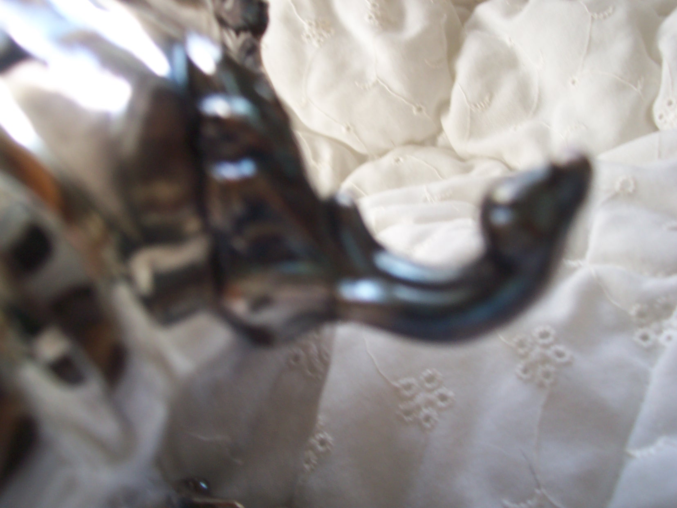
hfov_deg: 50.1
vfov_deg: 38.7
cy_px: 254
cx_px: 338
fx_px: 724
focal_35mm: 37
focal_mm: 5.6
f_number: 2.8
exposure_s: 1/45
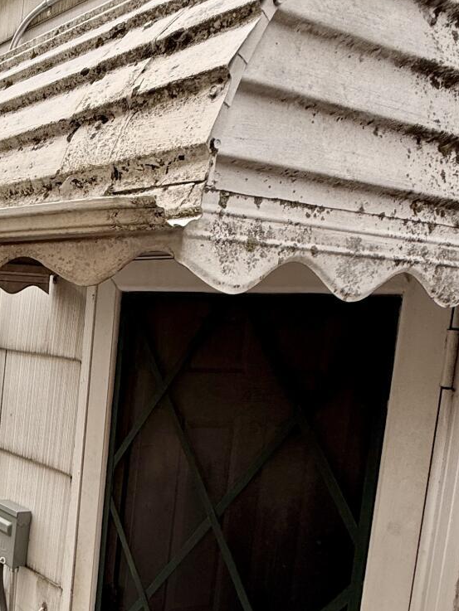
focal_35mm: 38
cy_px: 383
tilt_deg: -5.3
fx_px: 672
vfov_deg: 48.5
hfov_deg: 30.5
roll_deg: -3.3
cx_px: -125
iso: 50
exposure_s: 1/540
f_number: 2.2
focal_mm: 2.22
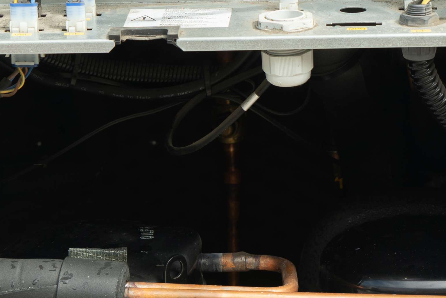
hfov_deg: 11.2
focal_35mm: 184
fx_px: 2280
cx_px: 273
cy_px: 383
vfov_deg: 7.4
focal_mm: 68
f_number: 6.3
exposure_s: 1/80
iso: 100
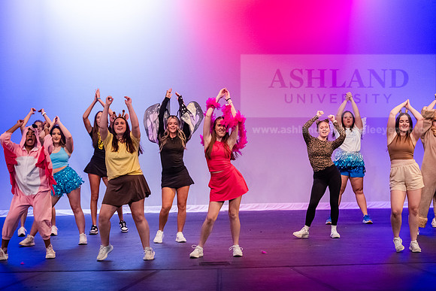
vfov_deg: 12.5
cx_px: 218
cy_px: 146
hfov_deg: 18.6
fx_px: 1332
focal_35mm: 110
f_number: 3.2
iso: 4000
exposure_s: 1/320
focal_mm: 110
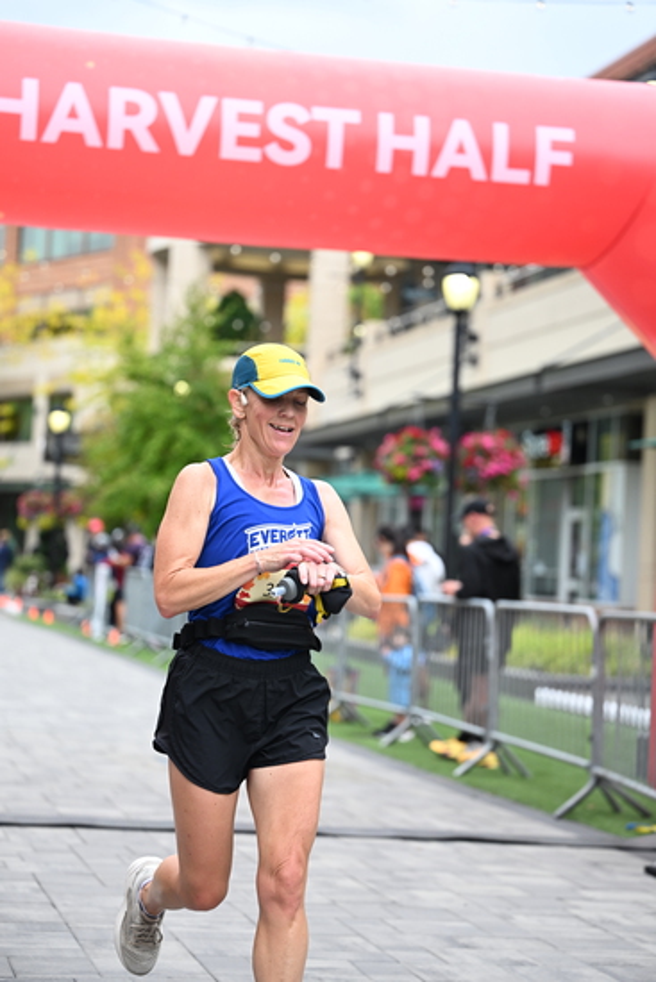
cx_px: 328
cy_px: 491
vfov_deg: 24.8
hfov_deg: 16.7
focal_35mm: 82
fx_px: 2240
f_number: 2.8
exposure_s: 1/1600
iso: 640
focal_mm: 82
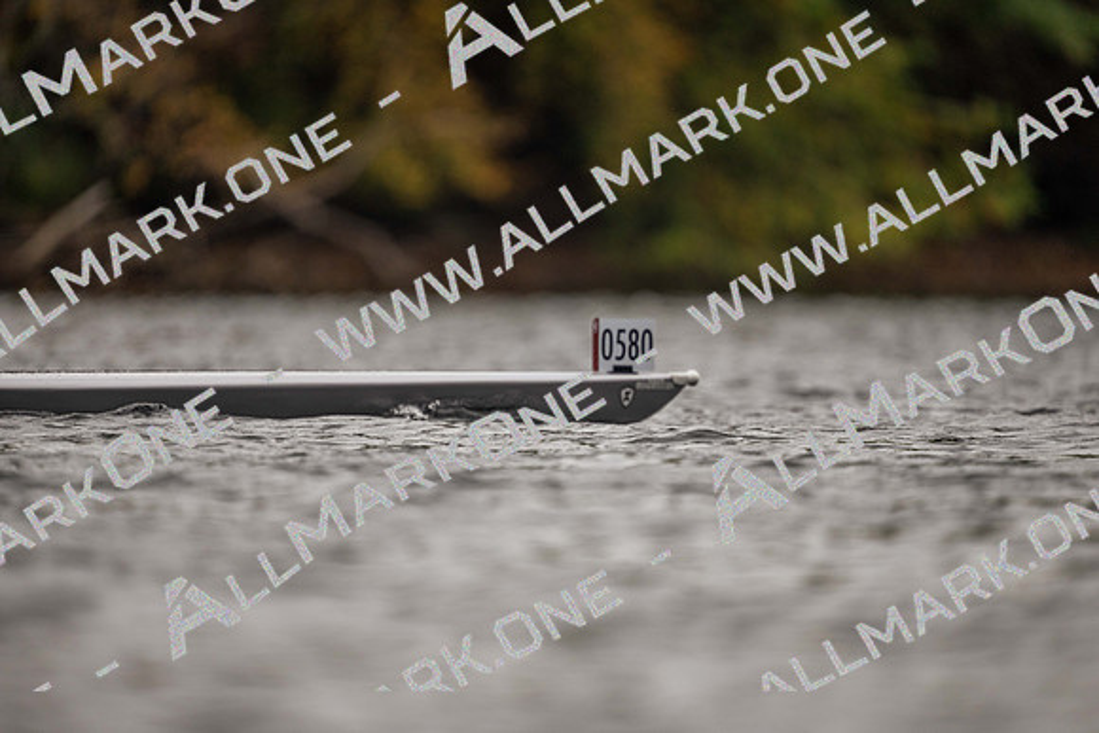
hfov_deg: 3.4
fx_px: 18320
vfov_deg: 2.3
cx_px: 550
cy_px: 366
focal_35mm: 600
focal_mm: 600
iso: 400
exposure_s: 1/1250
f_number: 4
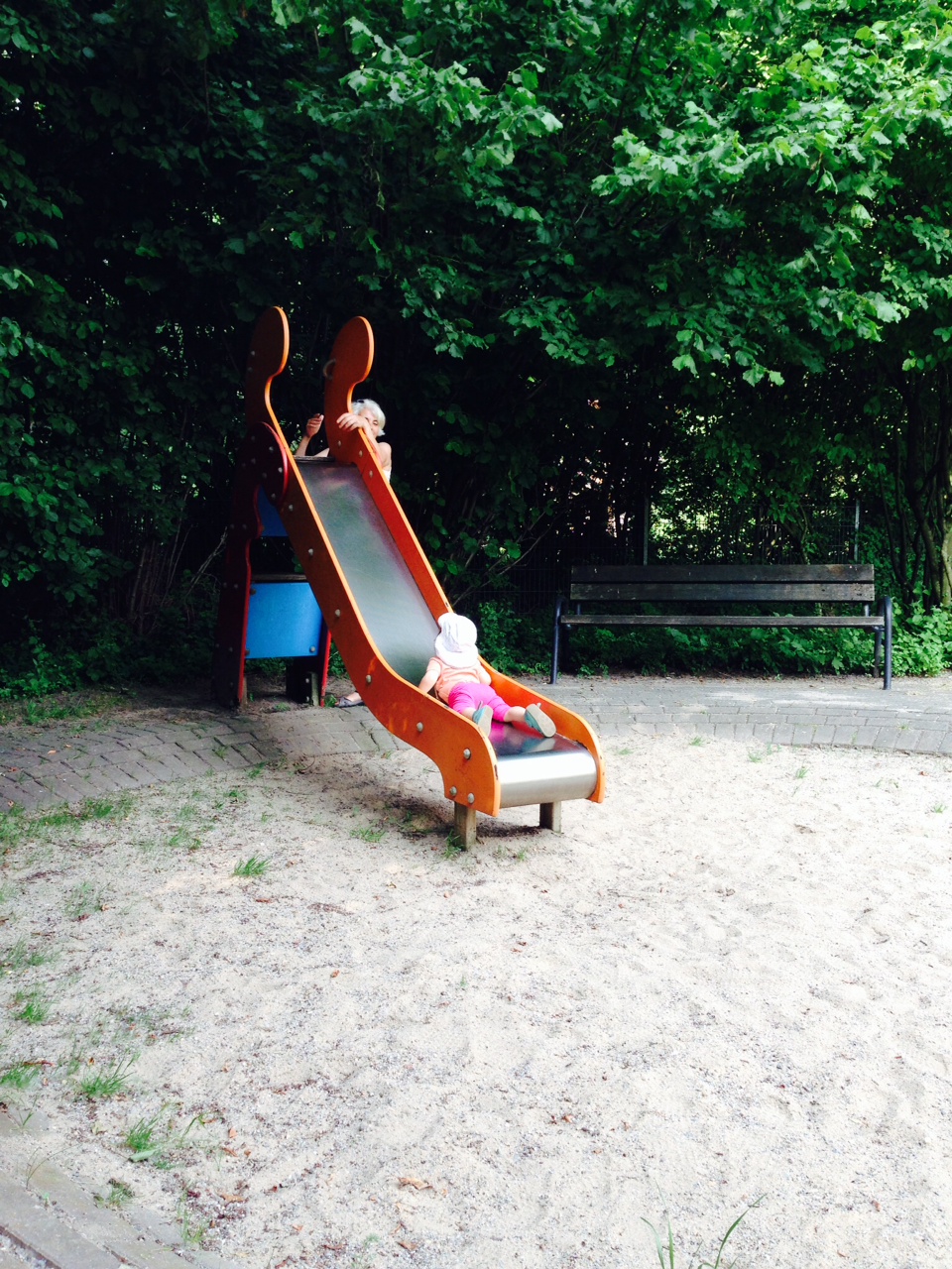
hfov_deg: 42.9
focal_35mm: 33
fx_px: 1210
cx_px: 476
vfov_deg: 55.4
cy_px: 634
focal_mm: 4.12
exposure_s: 1/120
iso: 80
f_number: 2.4
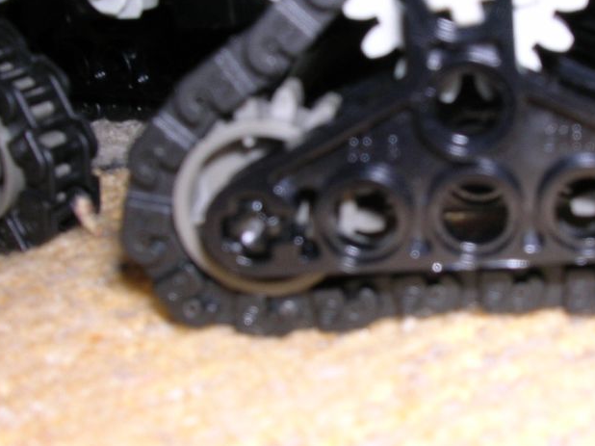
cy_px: 174
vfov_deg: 23.2
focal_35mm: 63
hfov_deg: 30.3
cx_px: 436
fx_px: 1082
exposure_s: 1/60.1
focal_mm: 5.8
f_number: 5.6
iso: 100
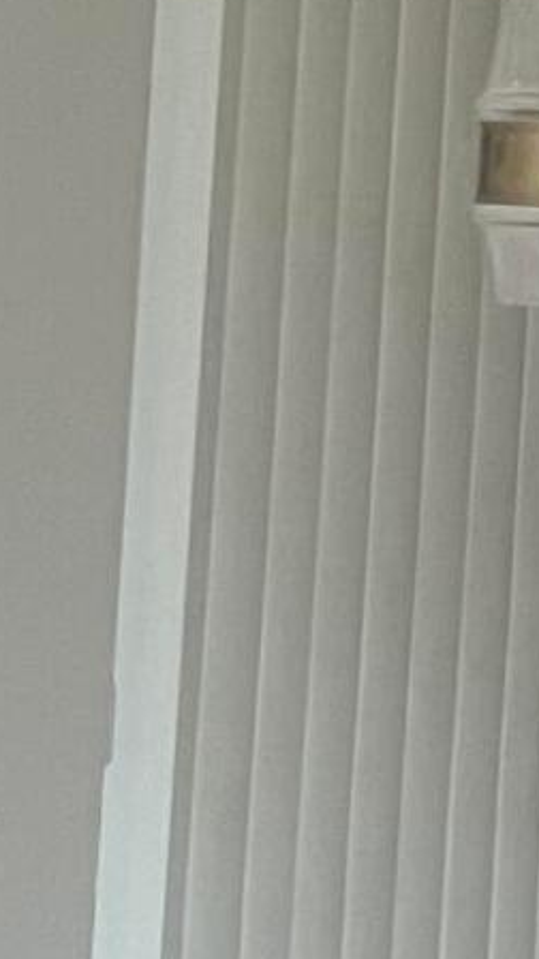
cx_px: 2314
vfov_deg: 11.6
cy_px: -152
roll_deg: -2.2
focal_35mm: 182
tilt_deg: +4.2
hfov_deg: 5.6
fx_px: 4624
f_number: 1.6
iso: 125
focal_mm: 5.1
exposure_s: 1/72
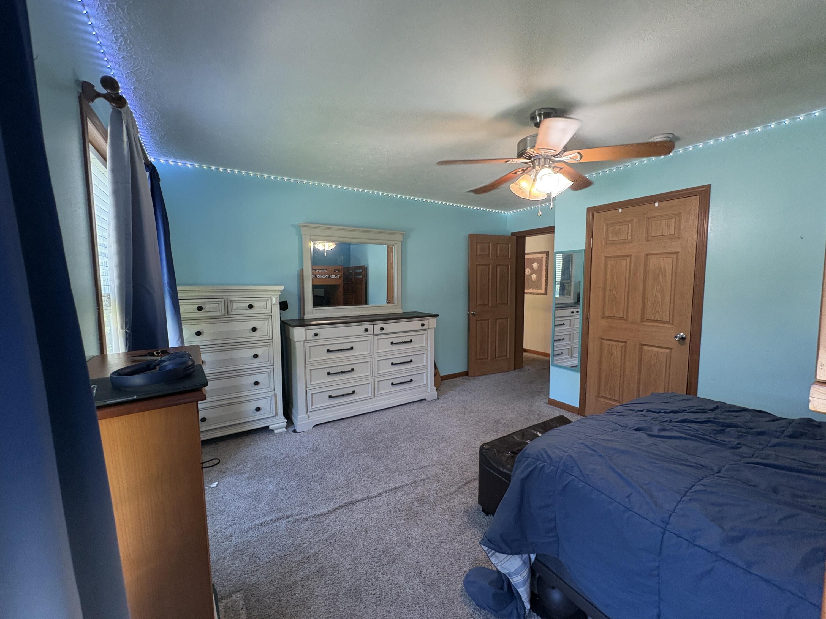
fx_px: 334
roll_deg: +0.7
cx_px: 413
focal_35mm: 14
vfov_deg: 85.7
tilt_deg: -4.1
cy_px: 310
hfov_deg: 102.1
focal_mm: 2.22
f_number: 2.2
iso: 400
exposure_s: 1/120
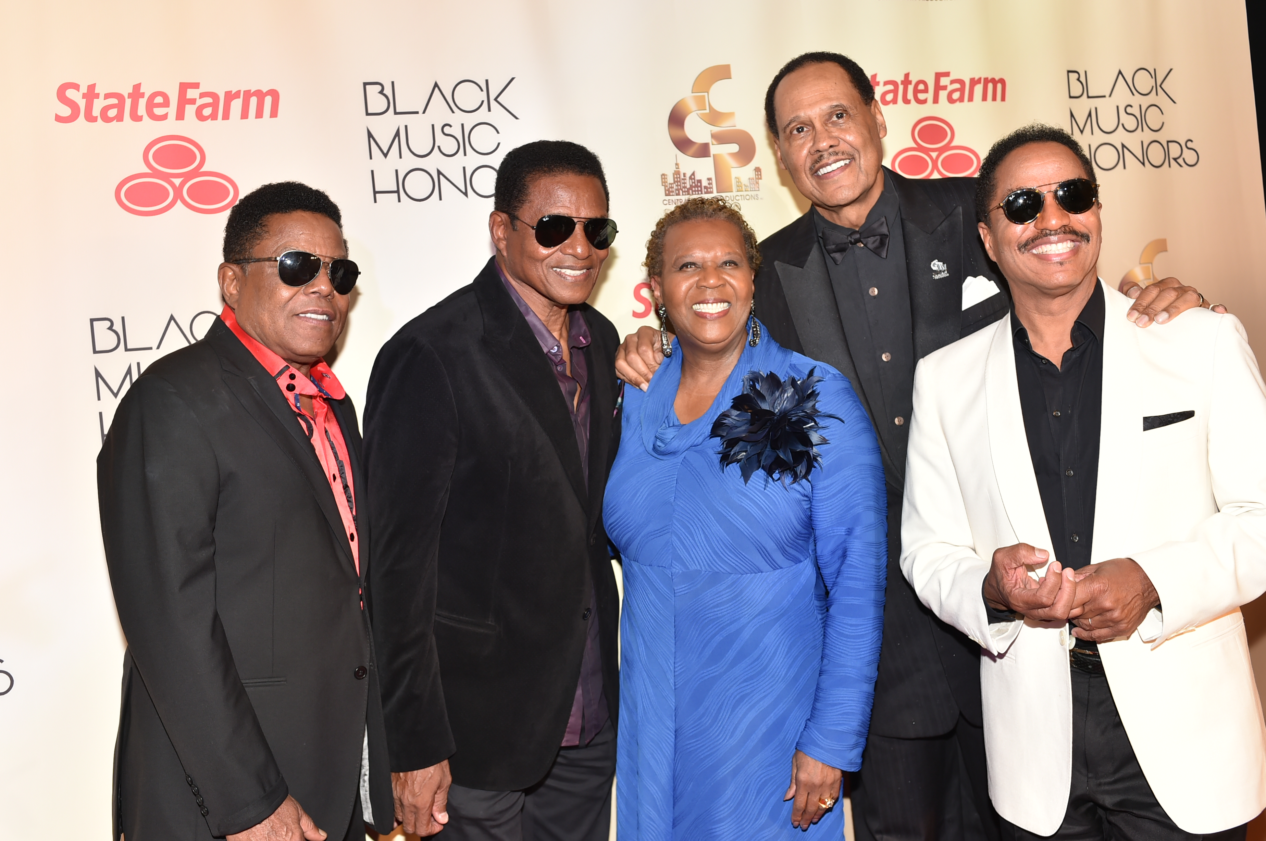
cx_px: 633
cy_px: 420
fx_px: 1405
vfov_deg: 33.3
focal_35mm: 40
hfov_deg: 48.5
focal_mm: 40
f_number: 4.8
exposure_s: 1/125
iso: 500
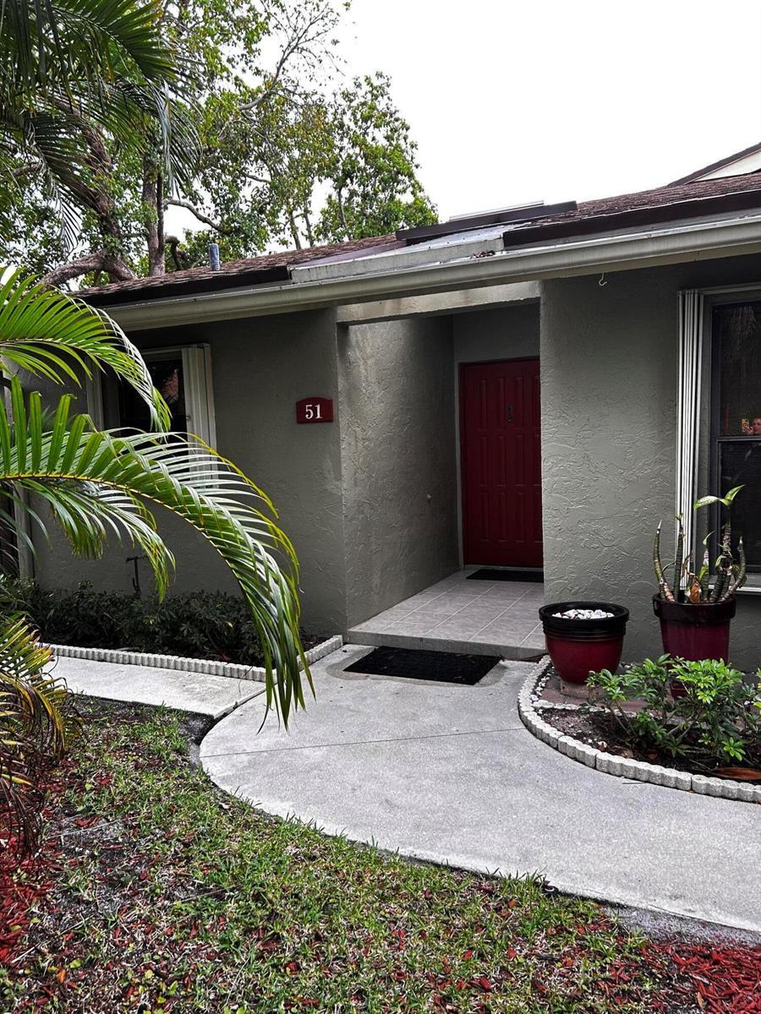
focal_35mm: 26
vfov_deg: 67.3
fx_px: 762
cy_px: 507
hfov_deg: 53.1
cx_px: 380
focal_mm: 5.7
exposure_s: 1/131
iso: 64
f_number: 1.5
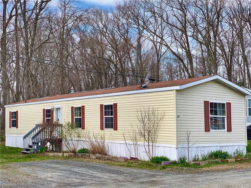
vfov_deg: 28.0
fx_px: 377
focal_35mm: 52
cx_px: 126
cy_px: 94
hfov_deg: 36.8
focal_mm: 6
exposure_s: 1/571
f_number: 2.4
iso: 16
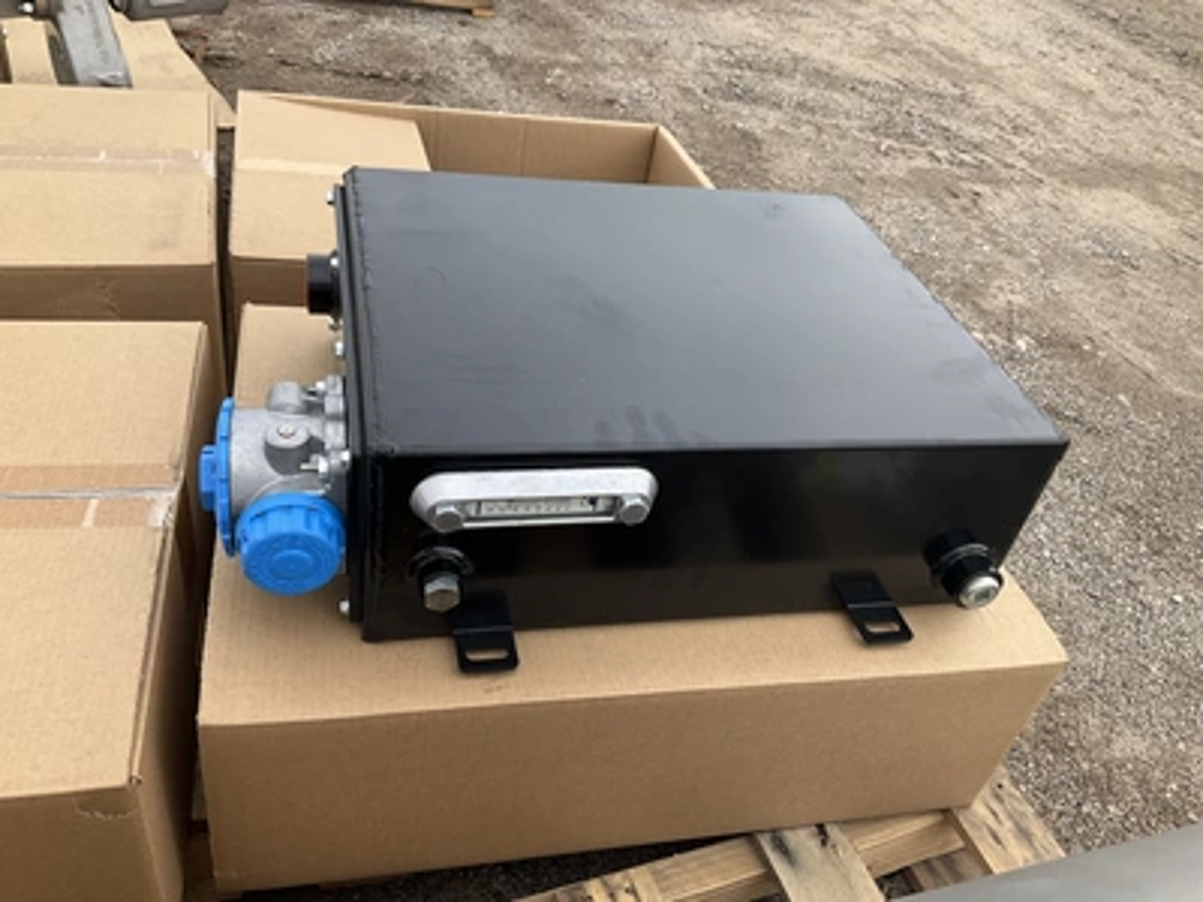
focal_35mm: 29
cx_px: 602
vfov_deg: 48.2
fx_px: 1008
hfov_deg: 61.7
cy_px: 451
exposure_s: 1/529
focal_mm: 3
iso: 25
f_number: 1.8
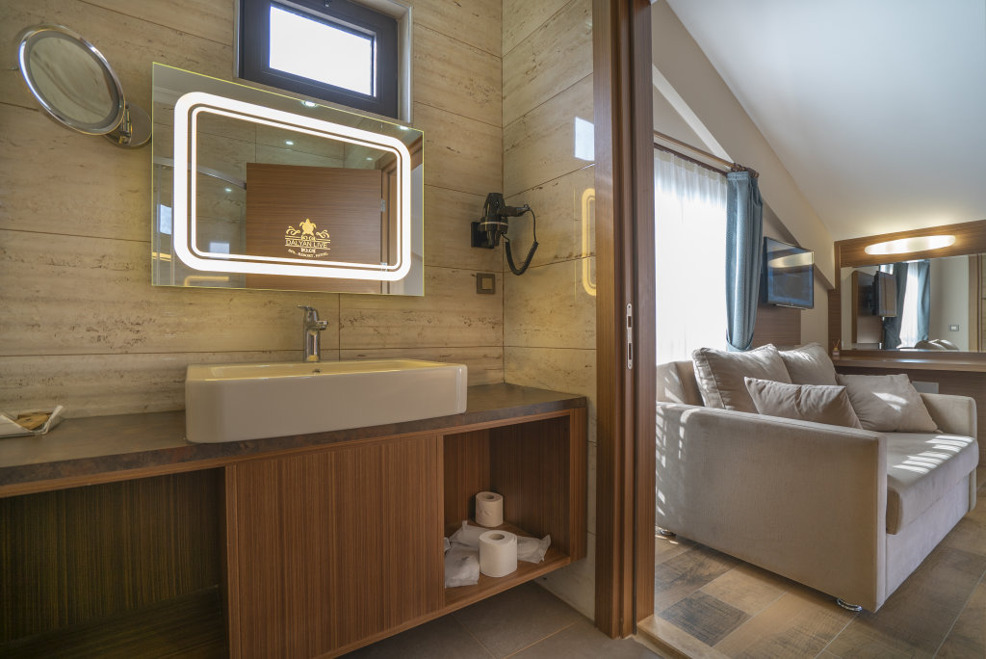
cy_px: 330
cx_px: 493
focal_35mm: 16
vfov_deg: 73.8
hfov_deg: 96.7
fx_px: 438
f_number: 4
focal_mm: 16
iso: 80
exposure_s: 1/40
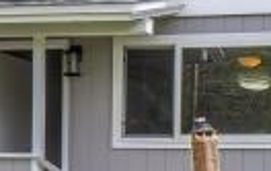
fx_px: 1191
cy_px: 214
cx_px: 185
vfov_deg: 8.1
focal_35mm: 161
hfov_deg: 13.0
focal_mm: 18
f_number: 8
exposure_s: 1/250
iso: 100
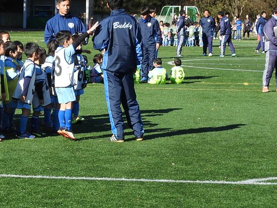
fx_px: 1344
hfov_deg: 11.7
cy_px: 114
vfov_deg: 8.8
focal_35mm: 168
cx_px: 29
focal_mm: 15.2
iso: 100
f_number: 4.5
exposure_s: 1/400
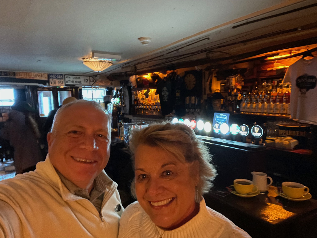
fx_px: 211
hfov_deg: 73.9
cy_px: 119
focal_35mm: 23
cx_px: 158
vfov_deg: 58.9
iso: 1600
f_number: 2.2
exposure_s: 1/14
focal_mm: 2.71
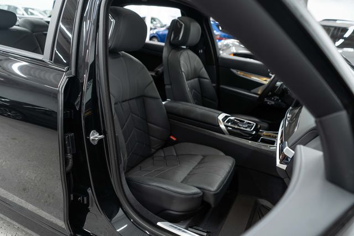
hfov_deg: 65.5
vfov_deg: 46.4
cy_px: 118
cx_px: 177
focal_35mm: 28
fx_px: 275
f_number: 3.2
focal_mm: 28
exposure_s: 1/40
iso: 640
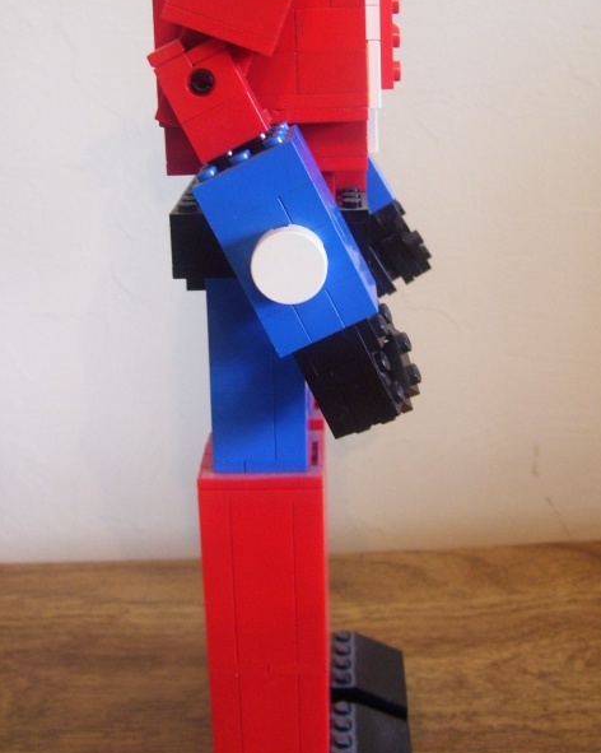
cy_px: 283
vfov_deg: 35.8
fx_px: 1157
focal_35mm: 52
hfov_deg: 29.1
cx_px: 303
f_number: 2.7
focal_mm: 6
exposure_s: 1/8
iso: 160
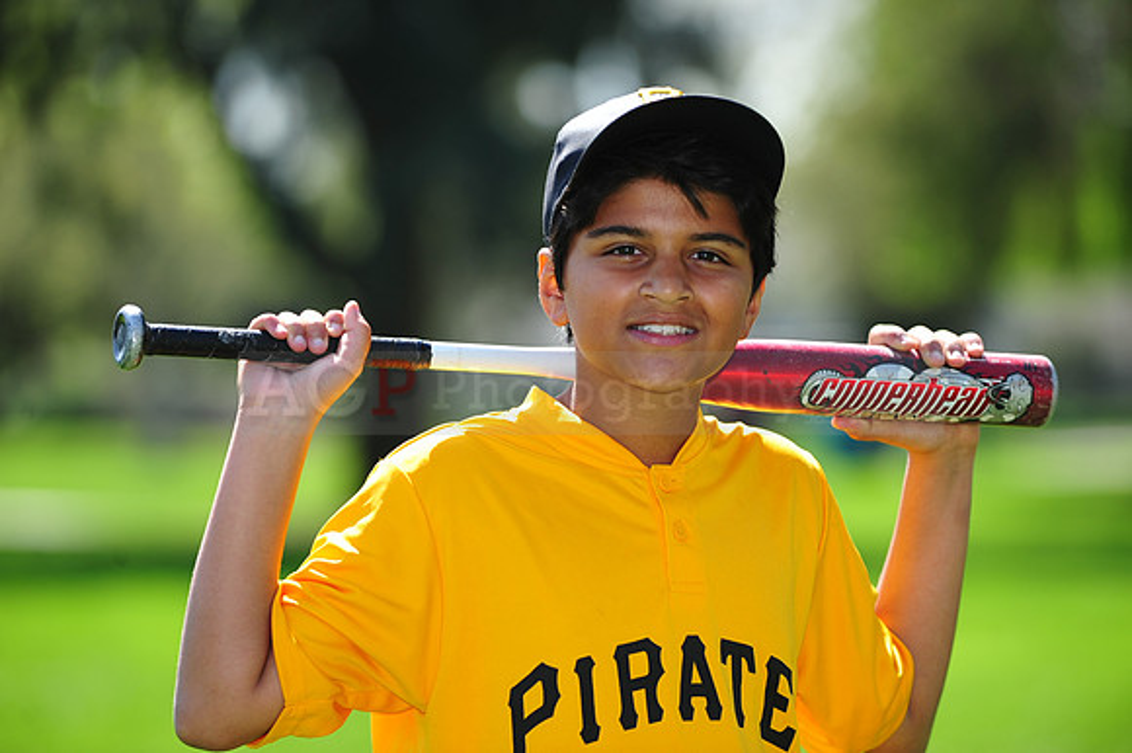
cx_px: 566
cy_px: 376
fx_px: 6285
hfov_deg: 10.3
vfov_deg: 6.9
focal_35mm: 200
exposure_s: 1/640
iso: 200
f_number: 4.5
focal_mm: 200
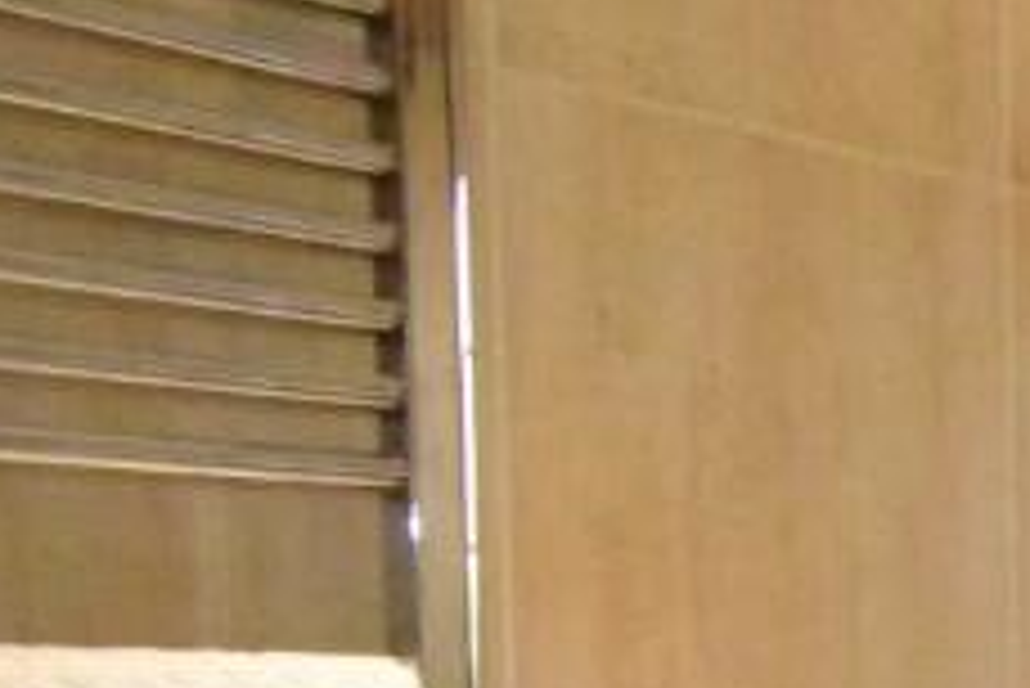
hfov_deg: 16.8
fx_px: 1918
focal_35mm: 67
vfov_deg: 19.3
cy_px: 812
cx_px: 2280
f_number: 14
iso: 12800
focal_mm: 10
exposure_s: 1/200
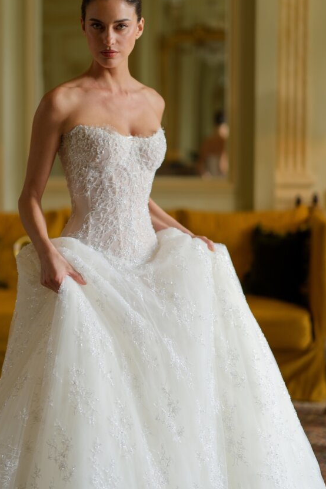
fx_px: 1046
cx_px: 93
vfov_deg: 26.3
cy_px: 217
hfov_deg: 17.6
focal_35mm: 77
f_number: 1.2
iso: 100
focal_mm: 50
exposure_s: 1/250
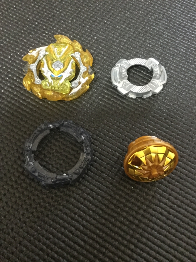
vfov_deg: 58.4
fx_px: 234
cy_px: 131
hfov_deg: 45.4
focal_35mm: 31
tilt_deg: -65.8
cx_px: 98
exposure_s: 1/15
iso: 320
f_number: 2.4
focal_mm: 3.3
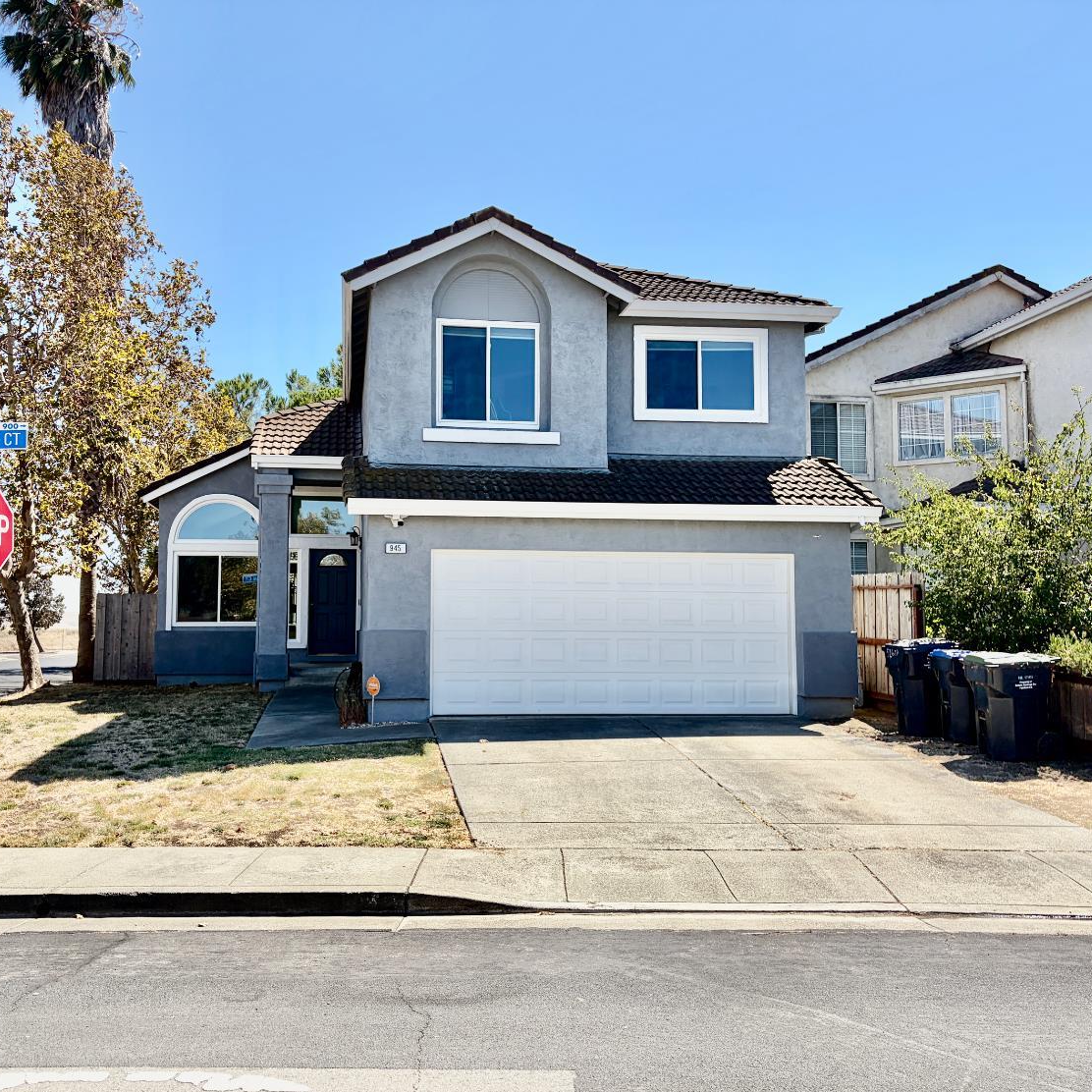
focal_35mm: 31
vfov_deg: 52.5
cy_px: 551
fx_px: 1106
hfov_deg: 52.5
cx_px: 503
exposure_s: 1/2538
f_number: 1.6
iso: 50
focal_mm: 5.96
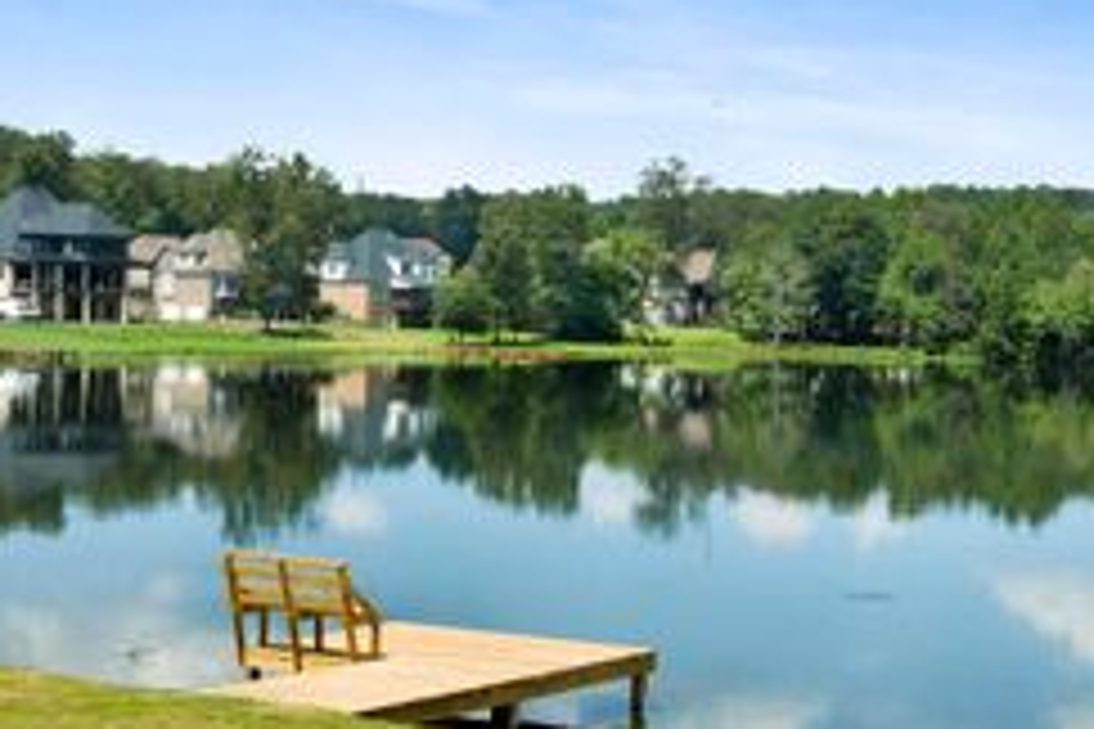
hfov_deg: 29.1
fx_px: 2098
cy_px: 335
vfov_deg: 19.7
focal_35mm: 69
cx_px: 684
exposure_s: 1/160
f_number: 11
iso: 125
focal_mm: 33.5
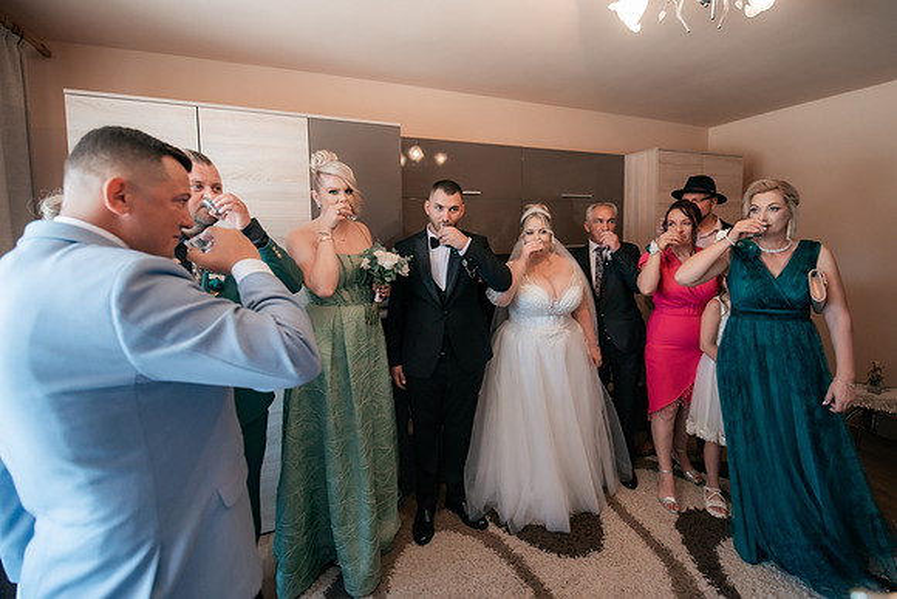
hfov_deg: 96.9
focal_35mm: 16
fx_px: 397
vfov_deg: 74.0
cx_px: 476
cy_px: 281
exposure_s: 1/320
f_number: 2.8
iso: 1600
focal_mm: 15
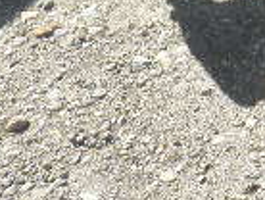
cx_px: 590
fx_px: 1242
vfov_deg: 8.6
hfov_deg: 10.7
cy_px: -240
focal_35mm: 162
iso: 64
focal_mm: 6.1
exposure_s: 1/320
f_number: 3.2
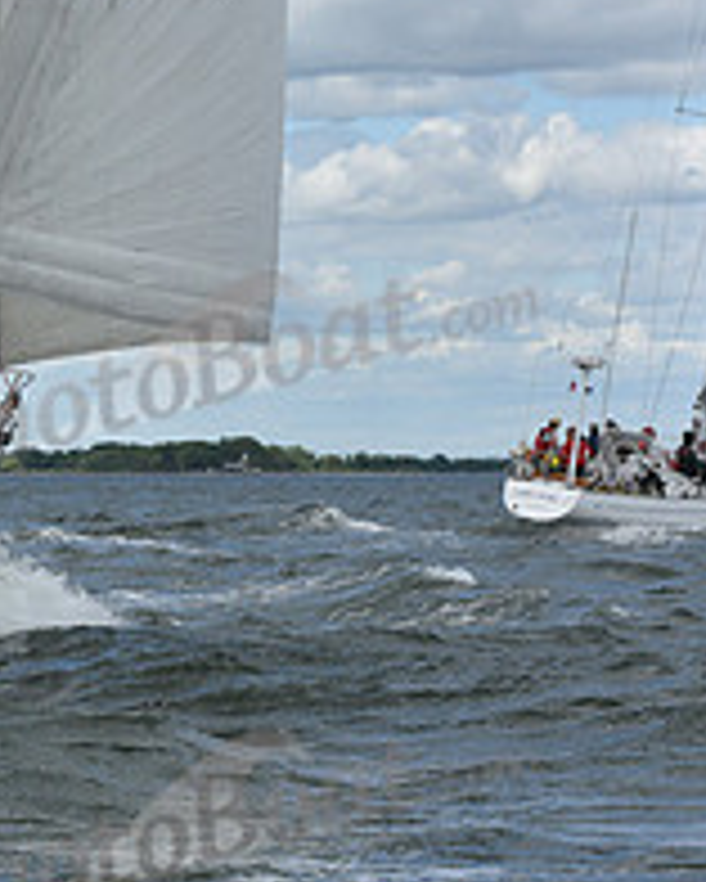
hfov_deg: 7.8
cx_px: -324
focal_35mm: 194
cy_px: 196
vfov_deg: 9.9
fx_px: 5063
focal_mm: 70
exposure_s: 1/1250
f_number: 8
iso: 320
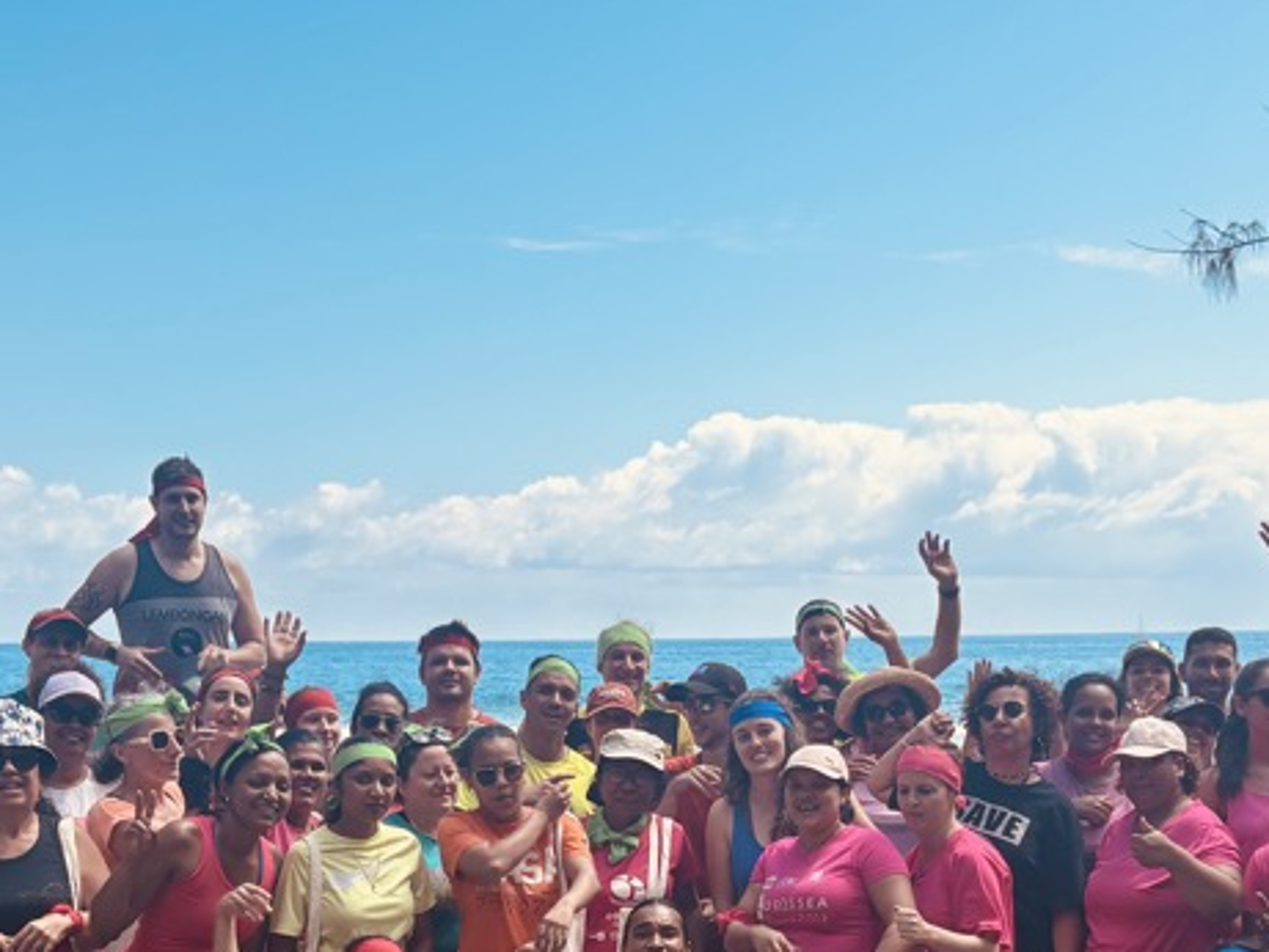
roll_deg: +0.5
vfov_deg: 23.0
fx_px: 2273
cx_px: 677
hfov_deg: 31.2
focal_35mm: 62
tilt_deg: -7.0
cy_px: 874
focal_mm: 5.96
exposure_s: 1/2639
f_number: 1.6
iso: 50
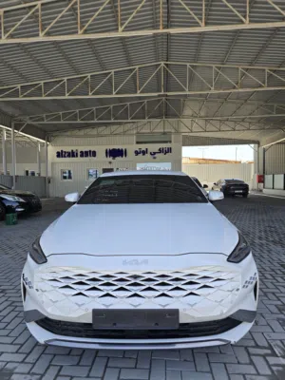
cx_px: 142
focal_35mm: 23
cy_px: 190
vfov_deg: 73.9
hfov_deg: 58.9
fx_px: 252
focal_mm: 6.3
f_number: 1.7
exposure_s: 1/207
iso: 12
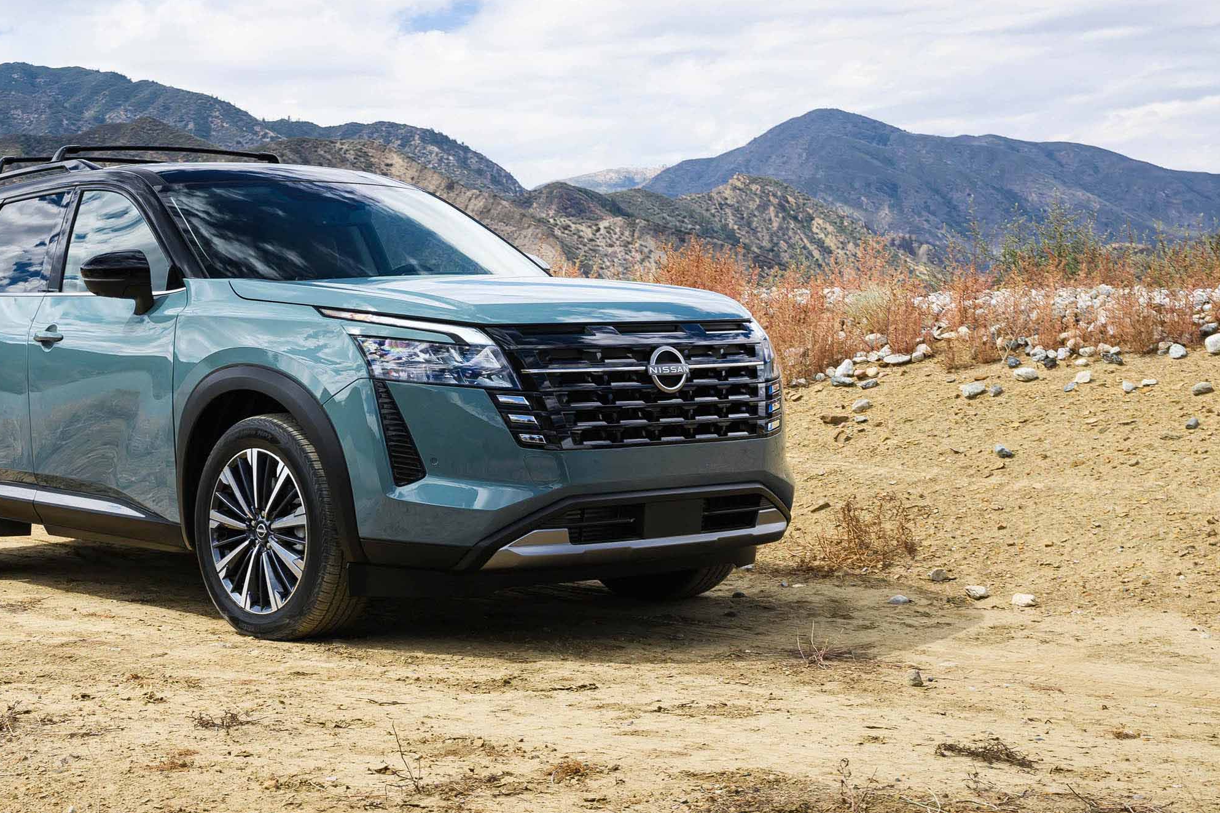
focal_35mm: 60
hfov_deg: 32.7
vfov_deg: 22.6
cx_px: 302
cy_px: 340
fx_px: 2033
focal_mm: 34
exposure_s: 1/250
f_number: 5.6
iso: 100
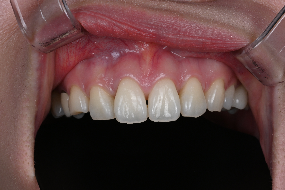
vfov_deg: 8.7
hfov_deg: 13.0
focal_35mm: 158
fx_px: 1247
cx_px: 142
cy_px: 95
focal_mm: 105
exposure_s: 1/200
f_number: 29
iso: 200
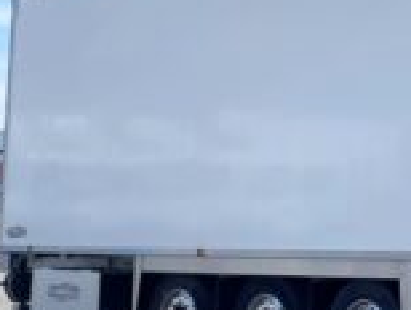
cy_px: 53
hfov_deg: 16.3
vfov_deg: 14.6
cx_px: 742
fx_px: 1201
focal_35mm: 101
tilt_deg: +9.0
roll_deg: +0.8
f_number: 1.6
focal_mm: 4.2
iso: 32
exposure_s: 1/2817
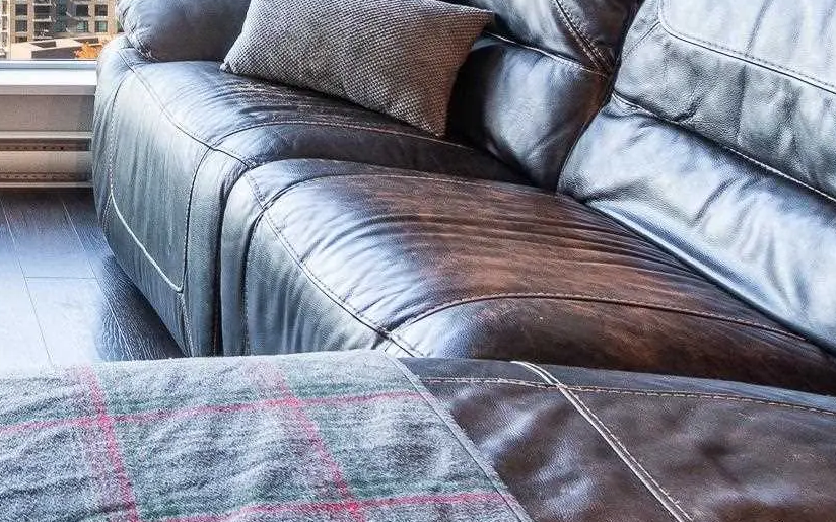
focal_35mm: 57
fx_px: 1299
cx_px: -157
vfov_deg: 20.2
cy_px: -219
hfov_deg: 30.5
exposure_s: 1/6
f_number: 8
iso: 200
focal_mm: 10
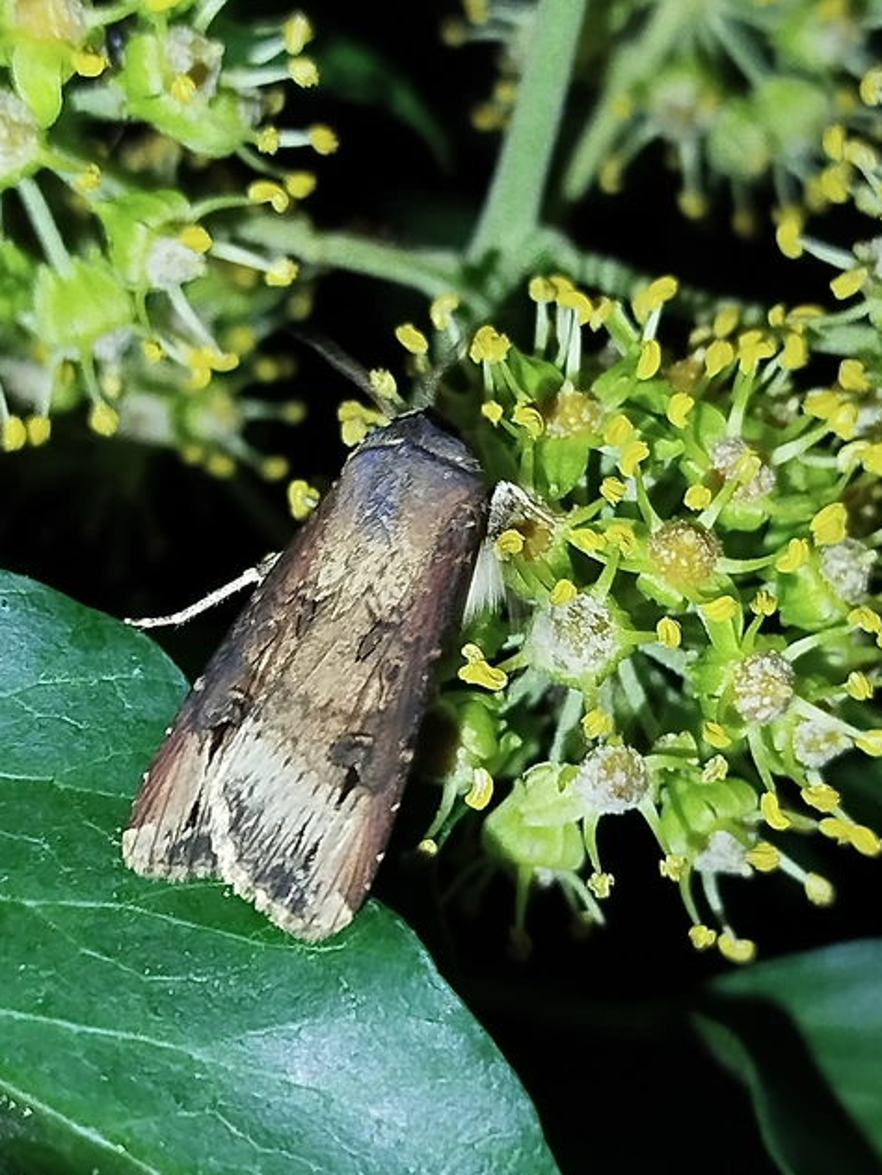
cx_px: 443
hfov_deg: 19.7
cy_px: 592
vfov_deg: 26.0
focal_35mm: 75
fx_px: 2545
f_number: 1.7
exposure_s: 1/33
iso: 200
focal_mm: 5.31
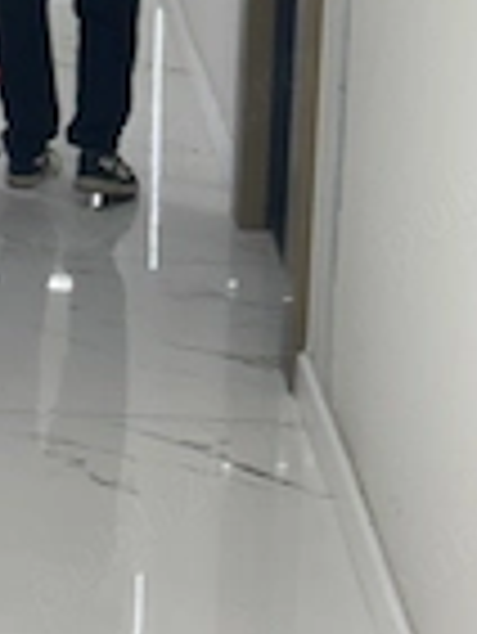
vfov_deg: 14.0
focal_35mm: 136
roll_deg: -1.2
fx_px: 2495
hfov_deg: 10.7
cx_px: -90
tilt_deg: -7.1
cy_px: -139
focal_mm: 6.76
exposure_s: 1/50
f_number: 1.78
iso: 80
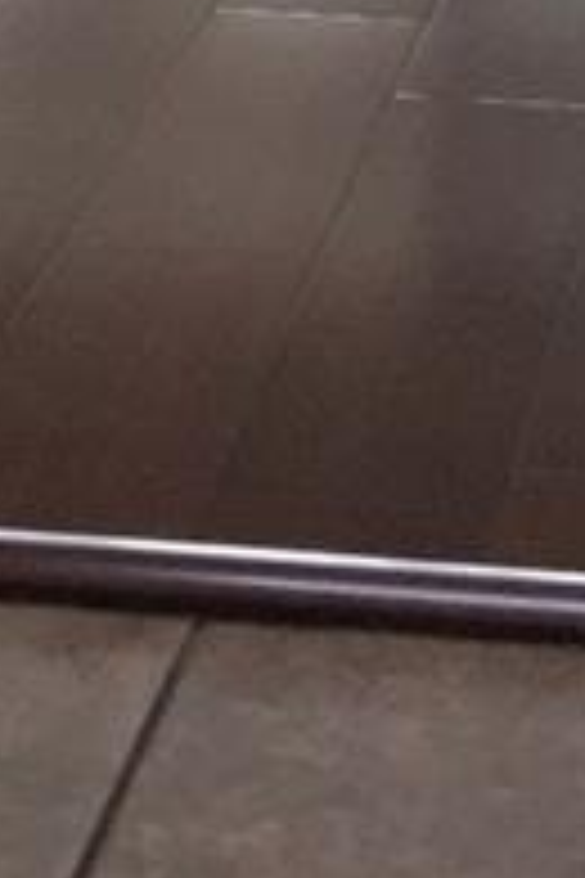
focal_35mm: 186
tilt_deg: +1.6
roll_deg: +0.0
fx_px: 4533
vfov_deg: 9.6
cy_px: -1337
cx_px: 333
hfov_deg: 7.4
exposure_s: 1/138
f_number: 2.2
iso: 32
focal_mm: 4.15
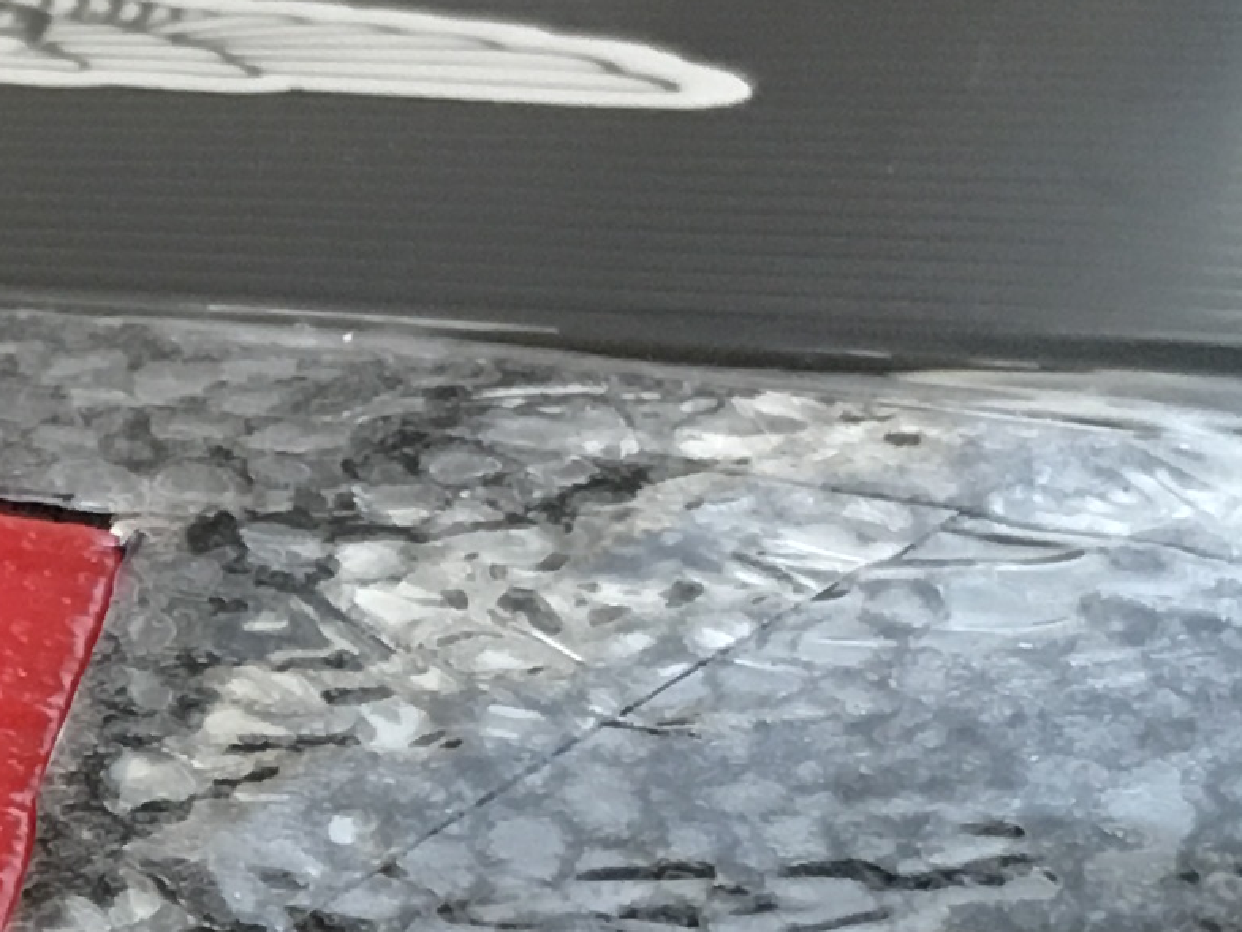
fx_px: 5347
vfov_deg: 9.7
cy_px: 1366
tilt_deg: -19.8
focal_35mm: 149
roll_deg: +2.8
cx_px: -726
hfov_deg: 12.5
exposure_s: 1/30
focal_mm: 4.15
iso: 125
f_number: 2.2
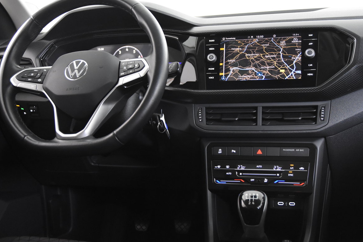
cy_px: 114
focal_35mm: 43
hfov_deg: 45.4
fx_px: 434
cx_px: 182
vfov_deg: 31.2
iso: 4000
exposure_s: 1/40
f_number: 3.2
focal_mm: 26
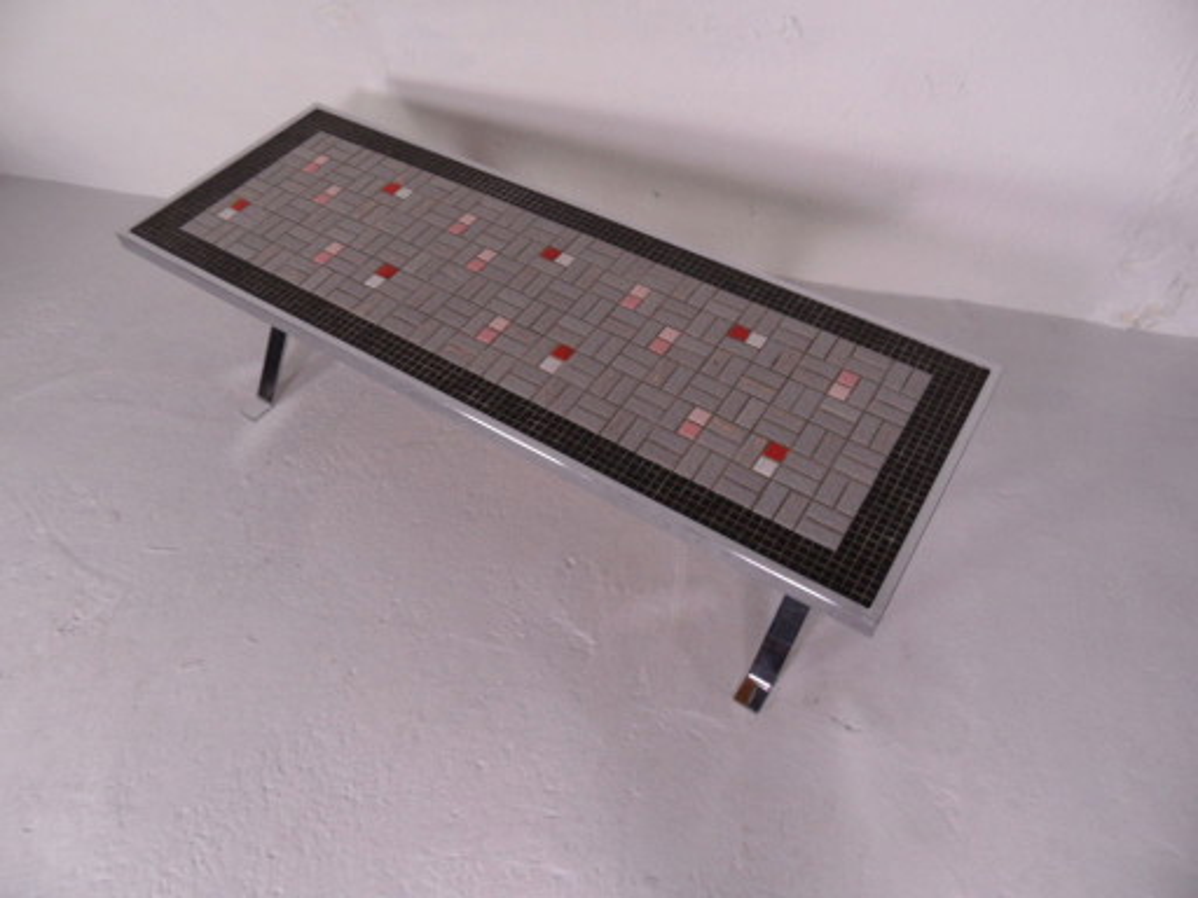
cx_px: 599
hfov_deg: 71.6
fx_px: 831
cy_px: 449
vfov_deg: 56.8
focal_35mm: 24
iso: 200
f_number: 3.2
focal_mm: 3.9
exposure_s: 1/15
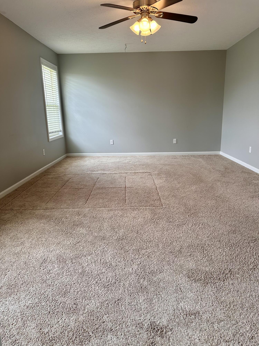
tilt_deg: -12.3
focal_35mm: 24
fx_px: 239
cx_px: 130
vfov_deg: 71.6
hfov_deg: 56.8
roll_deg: +1.7
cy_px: 173
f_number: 1.78
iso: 125
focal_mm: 6.86
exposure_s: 1/120
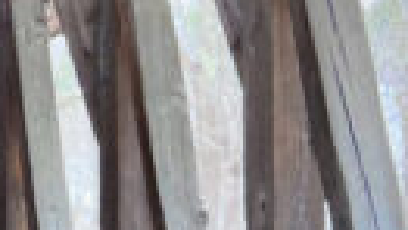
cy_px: 345
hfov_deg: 12.6
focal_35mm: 138
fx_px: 1494
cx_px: -533
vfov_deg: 8.6
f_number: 1.5
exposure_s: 1/121
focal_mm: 5.7
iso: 125
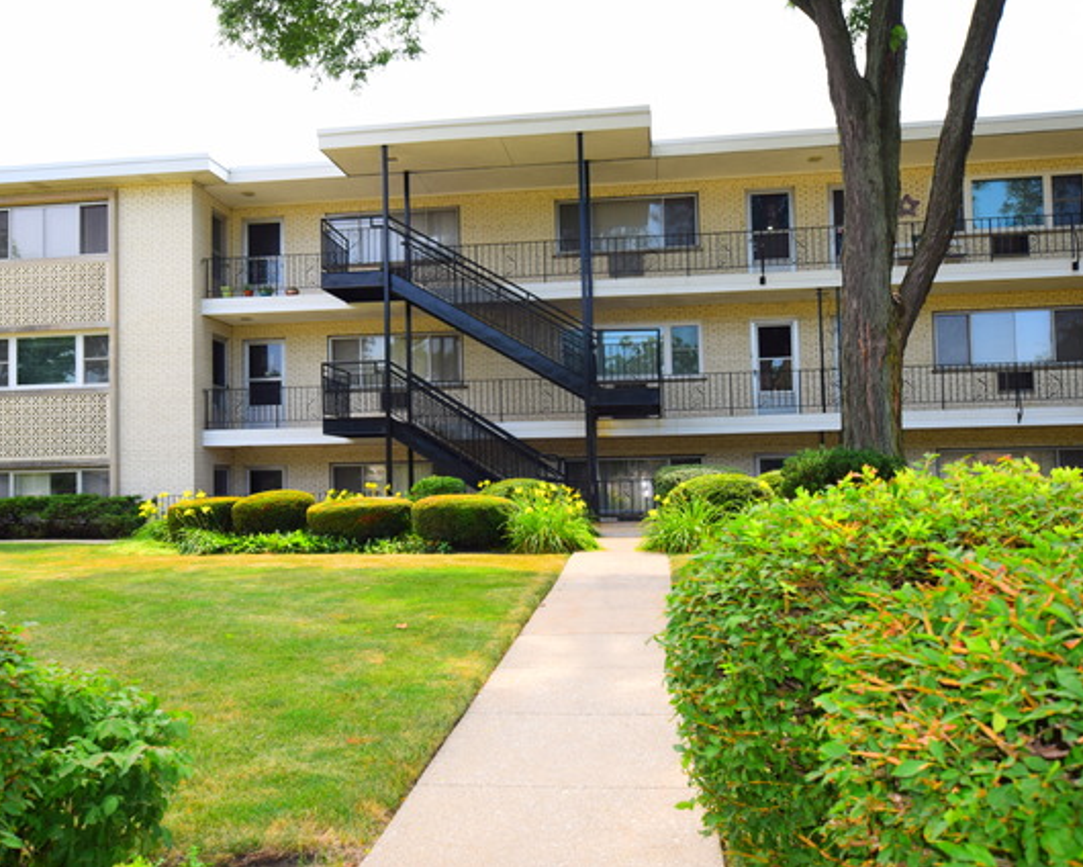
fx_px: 1090
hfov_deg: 52.8
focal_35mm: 34
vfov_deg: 43.4
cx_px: 486
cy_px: 432
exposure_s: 1/160
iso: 100
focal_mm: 20
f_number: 6.3
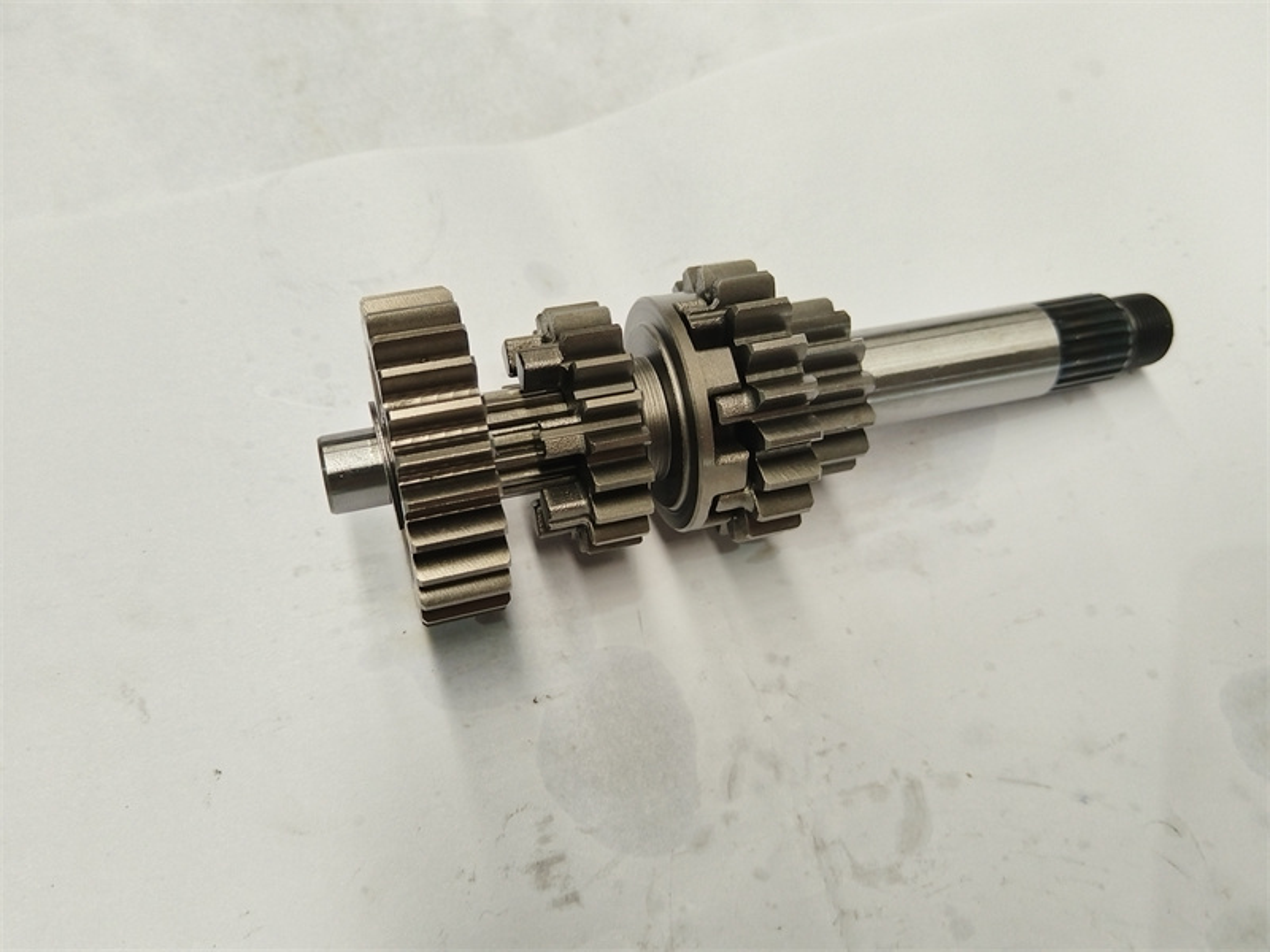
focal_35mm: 26
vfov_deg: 53.1
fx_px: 954
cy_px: 476
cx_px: 635
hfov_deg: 67.3
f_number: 1.9
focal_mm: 4.95
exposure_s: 1/100
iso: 2121
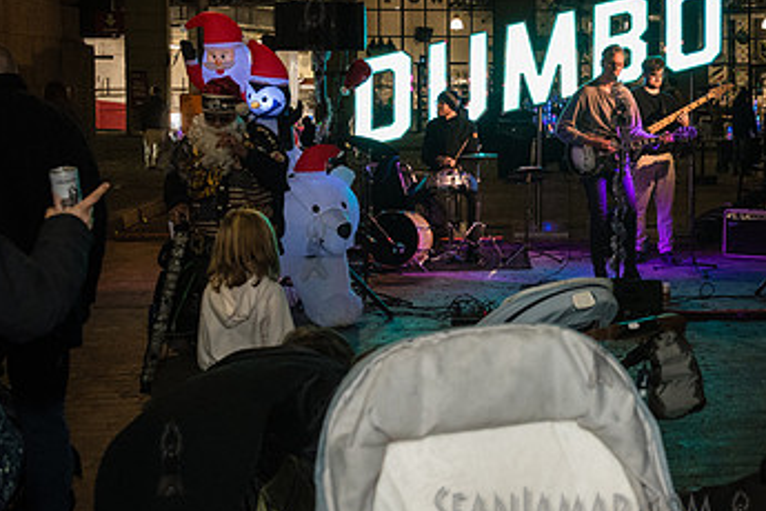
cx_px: 599
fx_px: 1170
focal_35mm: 55
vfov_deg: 24.4
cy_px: 134
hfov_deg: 35.2
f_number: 4.5
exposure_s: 1/160
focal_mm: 32
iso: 4000
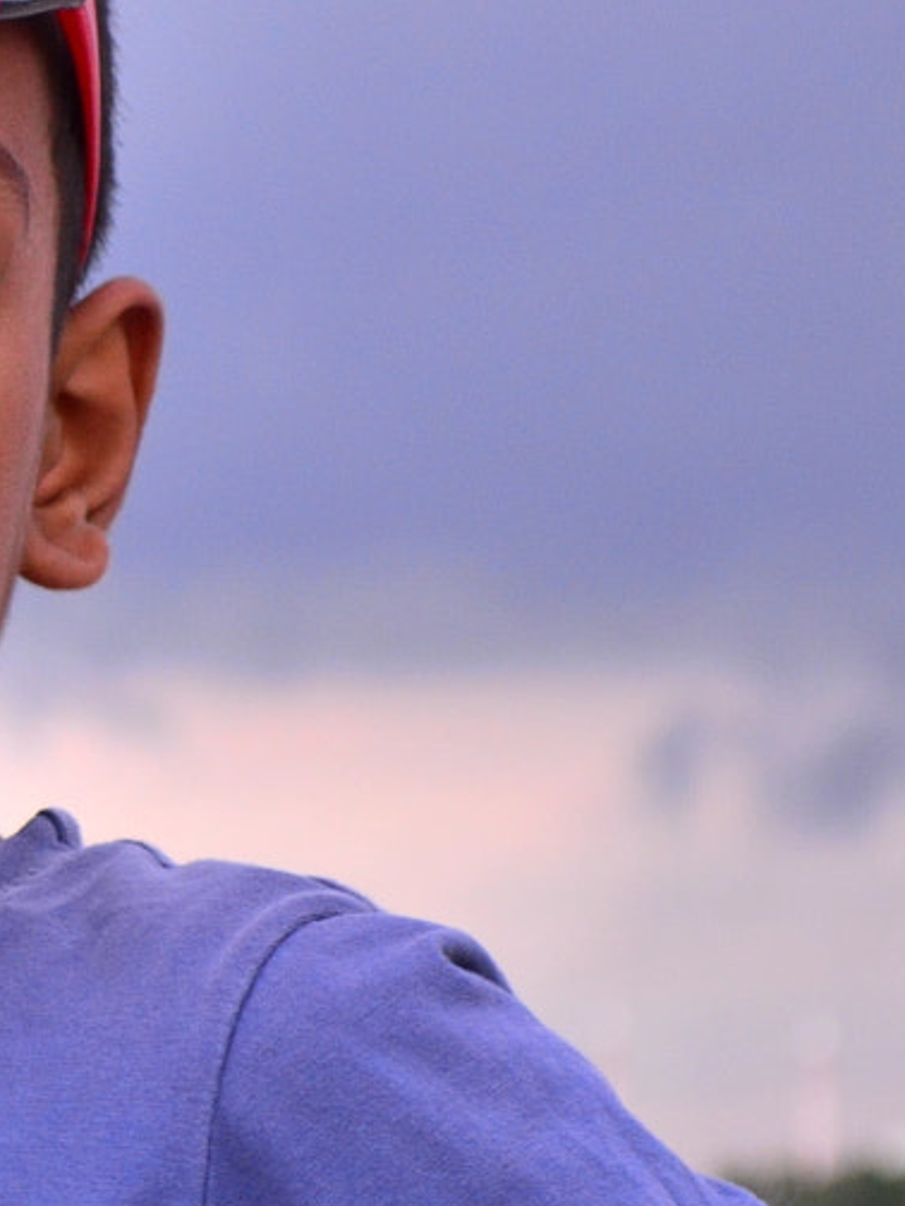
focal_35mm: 252
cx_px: -335
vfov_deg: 7.9
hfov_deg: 5.9
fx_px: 8768
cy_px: 651
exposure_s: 1/125
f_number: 5.6
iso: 400
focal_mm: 55
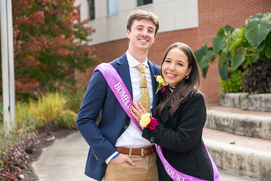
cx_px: 136
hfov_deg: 28.8
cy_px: 90
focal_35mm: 70
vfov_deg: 19.5
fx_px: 527
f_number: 4
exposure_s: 1/320
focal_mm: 70
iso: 250
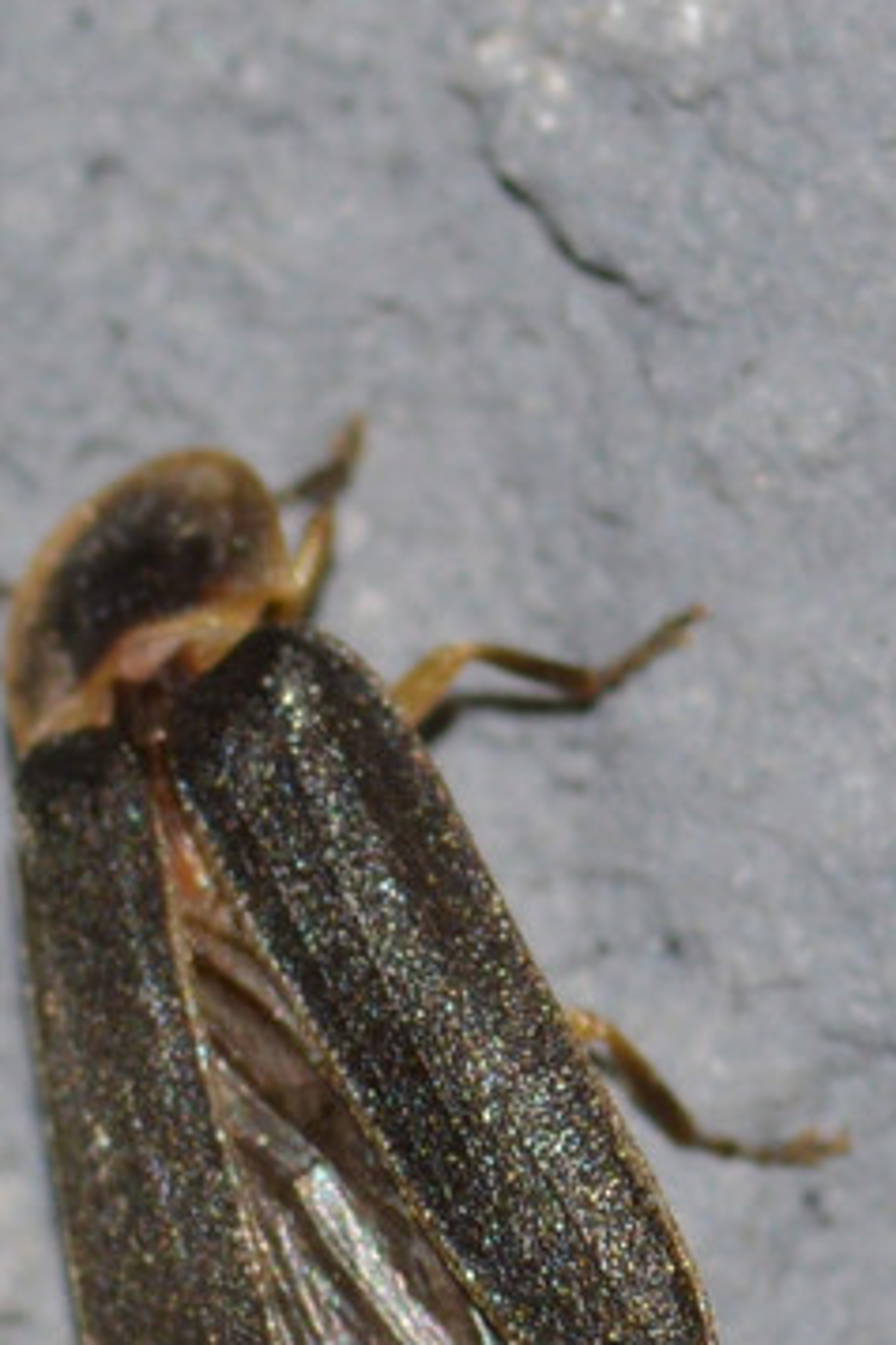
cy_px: 1115
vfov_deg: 7.6
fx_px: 10042
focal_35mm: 269
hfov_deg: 5.1
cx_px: 343
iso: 100
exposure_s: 1/200
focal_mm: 100
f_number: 13
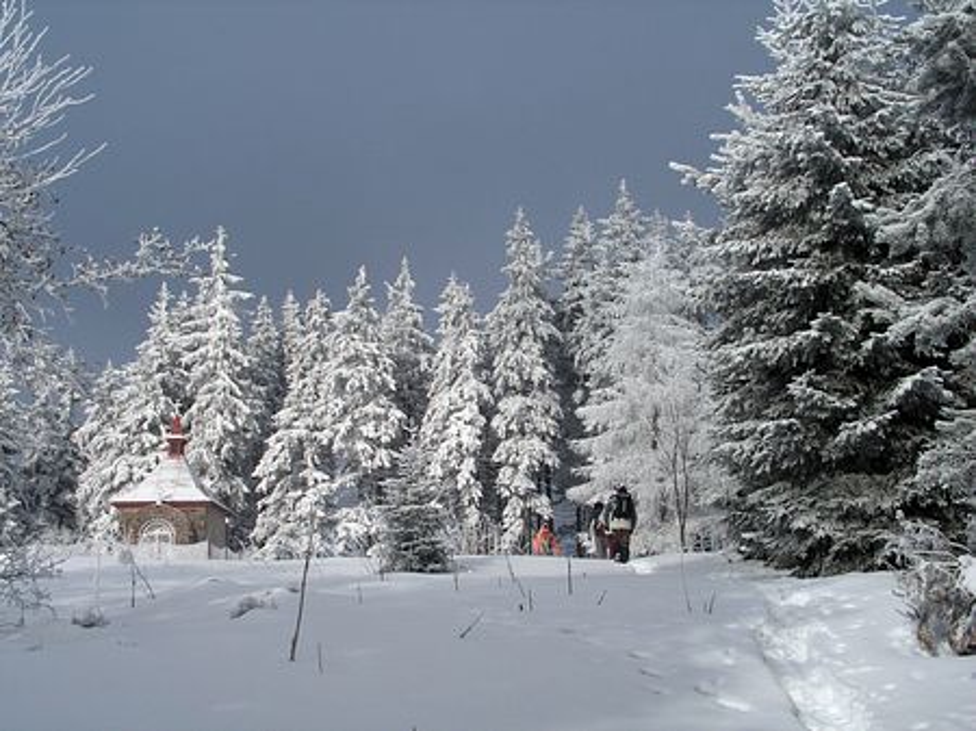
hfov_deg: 41.3
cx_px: 488
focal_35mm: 46
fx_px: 1296
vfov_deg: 31.5
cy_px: 366
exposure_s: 1/640
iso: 50
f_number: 4.8
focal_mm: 7.8
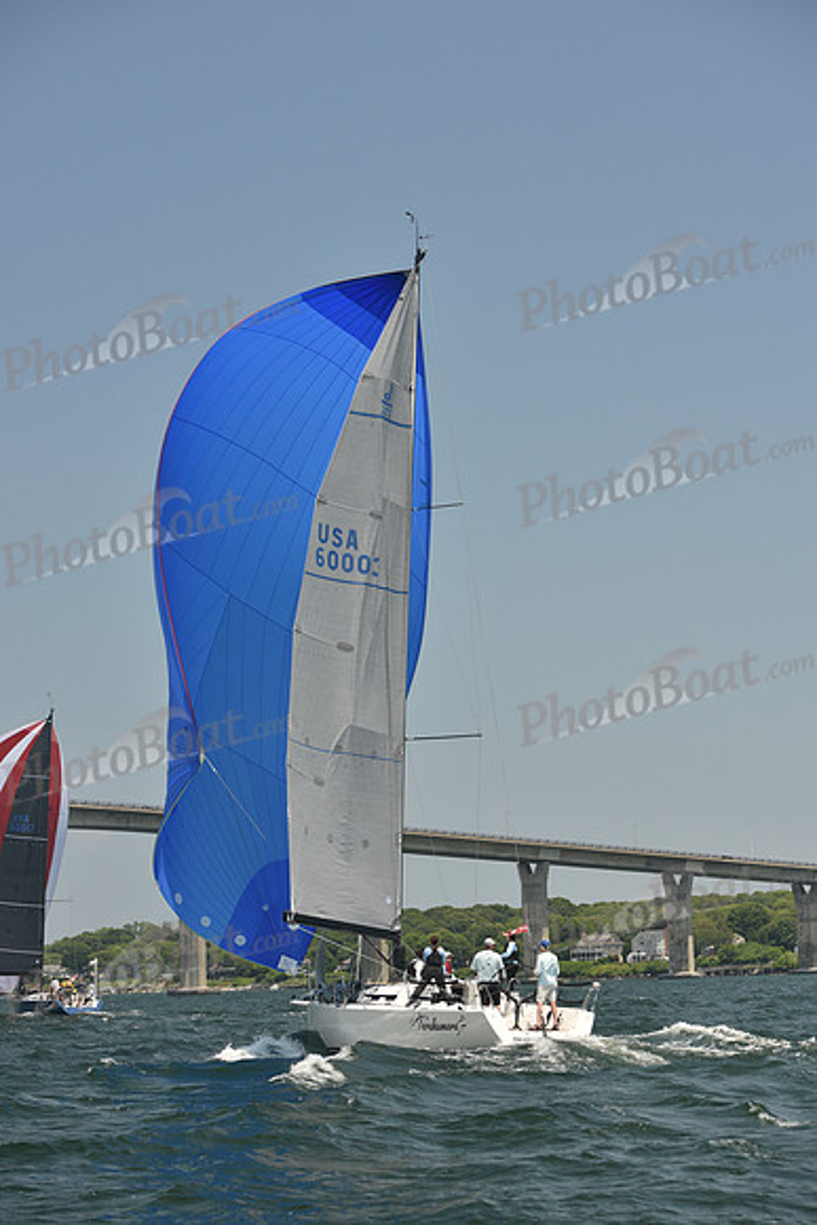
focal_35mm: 70
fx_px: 2381
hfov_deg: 19.5
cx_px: 408
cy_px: 612
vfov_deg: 28.8
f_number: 6.3
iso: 250
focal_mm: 70
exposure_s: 1/640
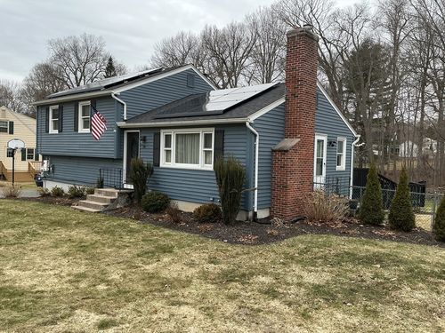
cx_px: 222
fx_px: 373
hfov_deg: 61.7
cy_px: 166
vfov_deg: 48.2
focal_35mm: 29
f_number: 1.8
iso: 25
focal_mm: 3
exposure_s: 1/465
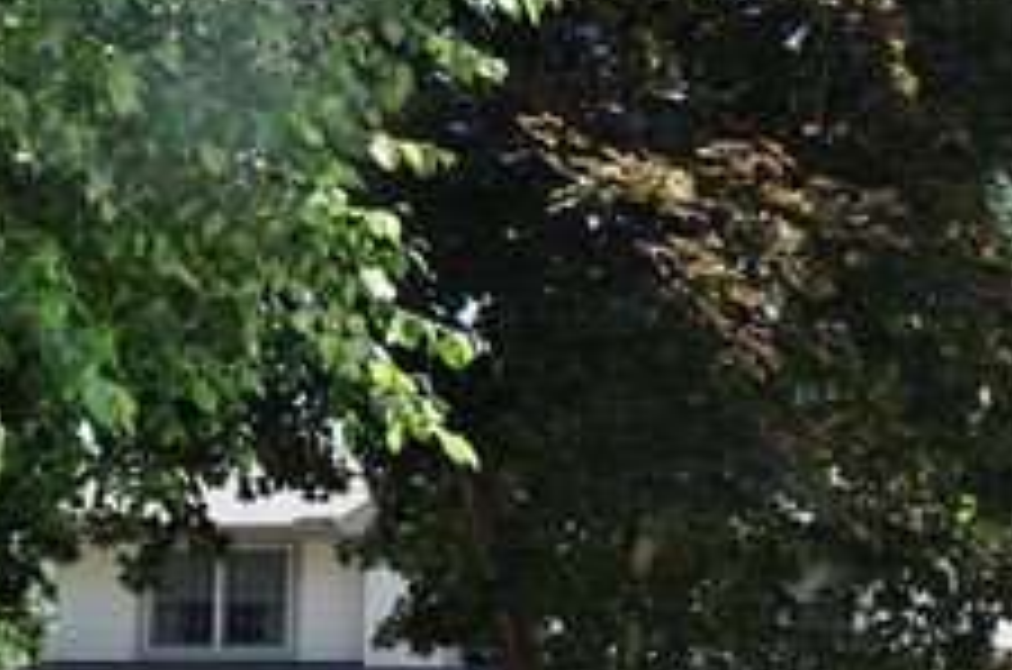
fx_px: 1683
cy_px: 715
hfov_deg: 32.9
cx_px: 733
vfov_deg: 21.5
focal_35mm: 60
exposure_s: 1/200
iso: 200
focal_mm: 18
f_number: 7.1
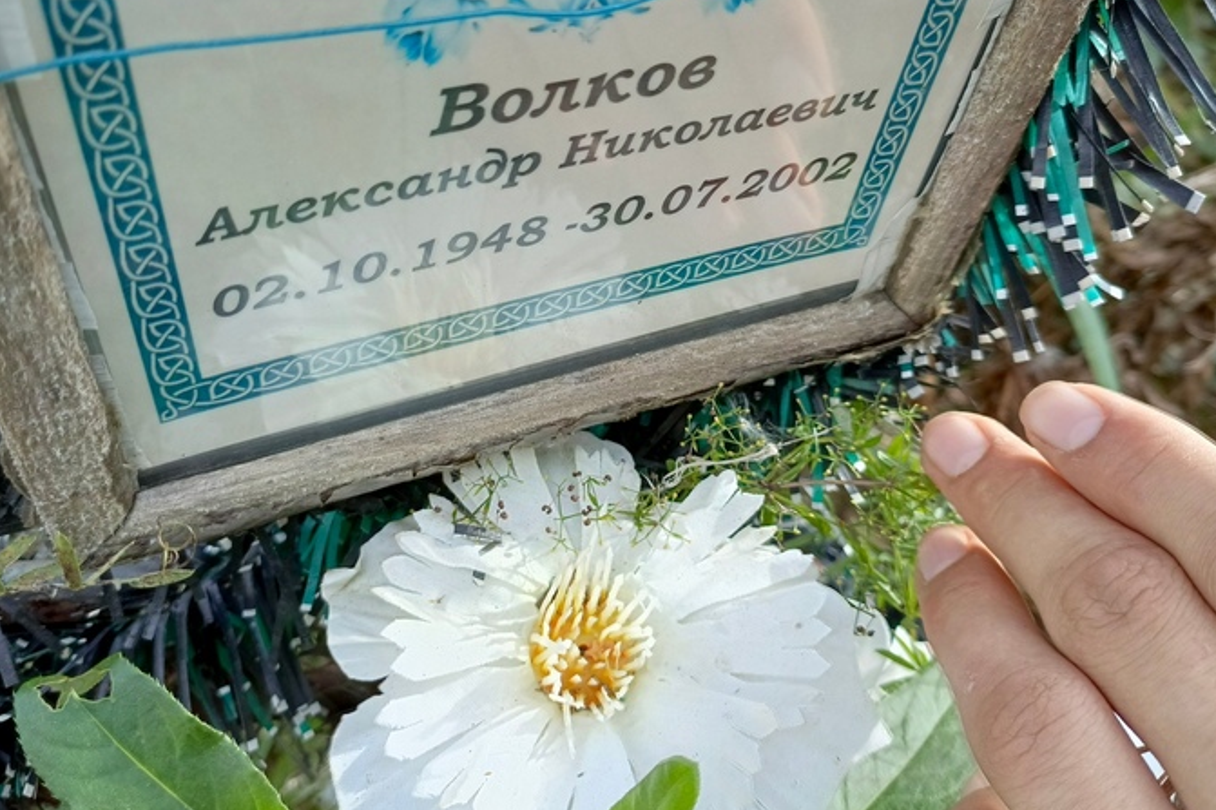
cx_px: 591
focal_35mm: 31
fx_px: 1047
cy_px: 317
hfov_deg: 60.3
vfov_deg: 42.1
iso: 112
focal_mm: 4.76
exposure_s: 1/188
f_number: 1.69
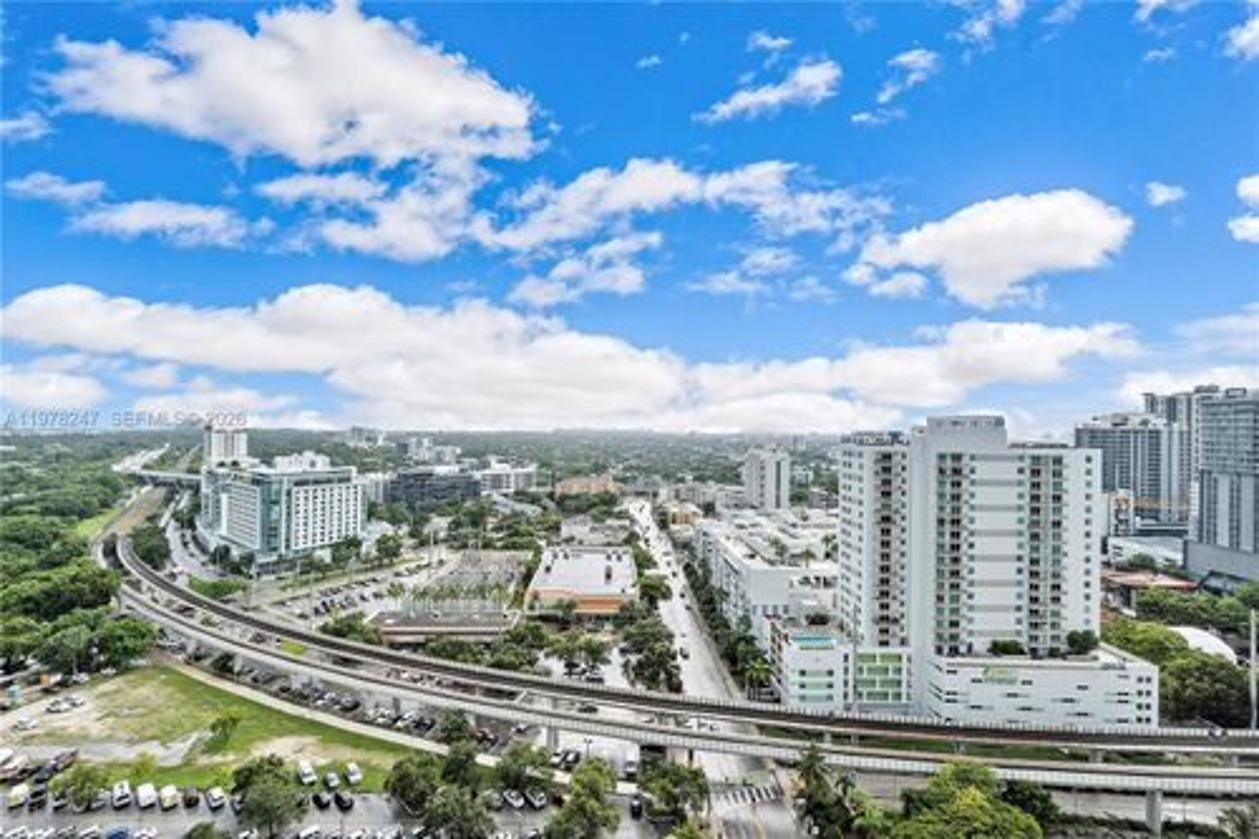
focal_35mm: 16
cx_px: 630
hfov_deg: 97.7
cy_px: 420
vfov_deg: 74.6
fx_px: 551
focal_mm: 10.5
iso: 100
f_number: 11
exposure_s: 1/80
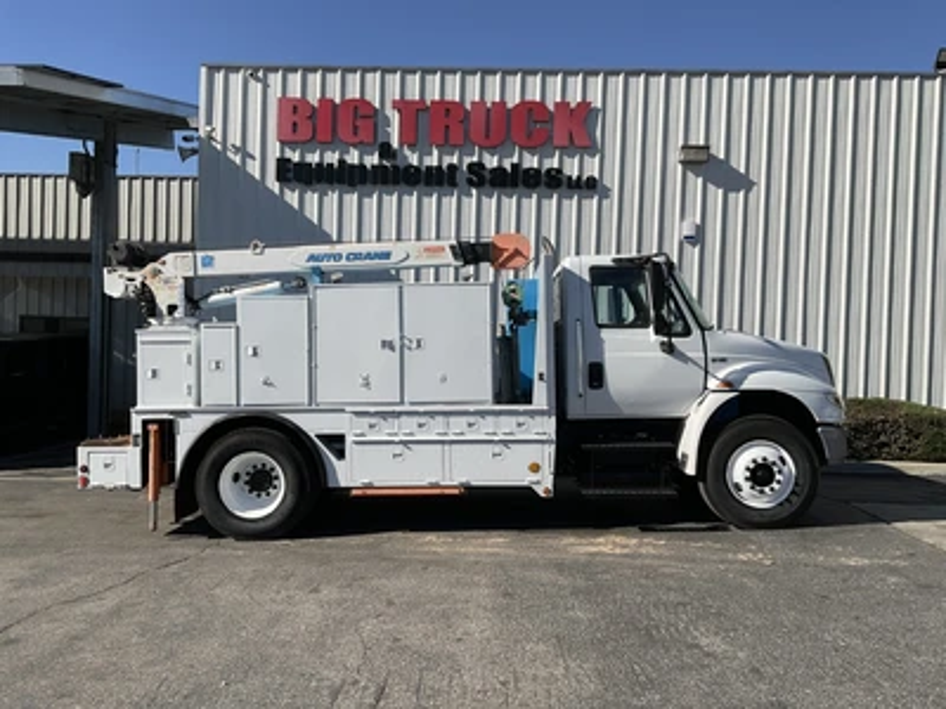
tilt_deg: -1.2
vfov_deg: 48.2
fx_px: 793
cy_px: 354
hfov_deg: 61.7
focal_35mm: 29
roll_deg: -2.9
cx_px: 473
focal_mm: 3
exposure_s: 1/2538
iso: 16
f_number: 1.8
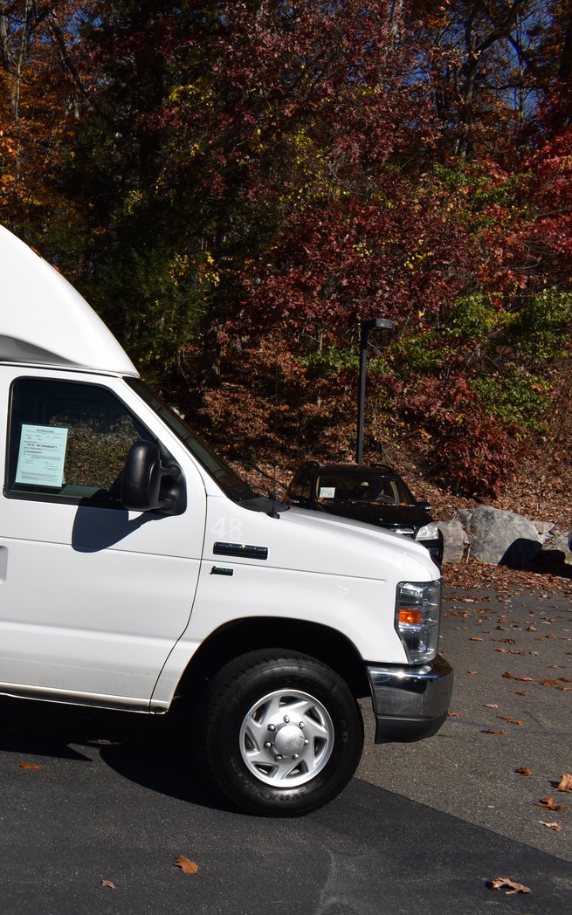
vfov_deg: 47.2
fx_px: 1048
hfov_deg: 27.1
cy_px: 450
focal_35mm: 42
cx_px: -109
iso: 100
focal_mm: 18
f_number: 10
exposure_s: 1/400
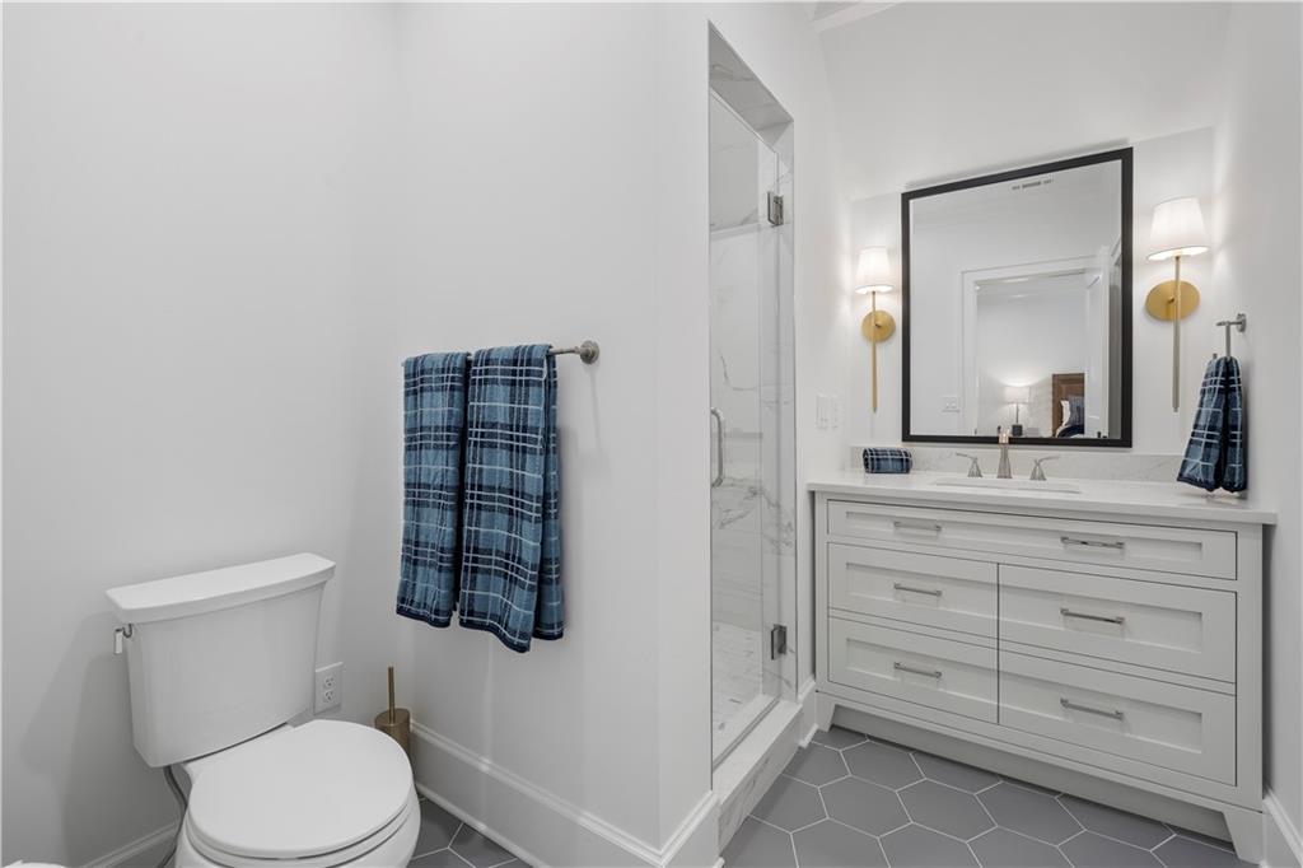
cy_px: 434
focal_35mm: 15
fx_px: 543
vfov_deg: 77.3
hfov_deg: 100.4
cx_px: 652
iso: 320
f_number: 10
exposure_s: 1/40
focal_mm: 15
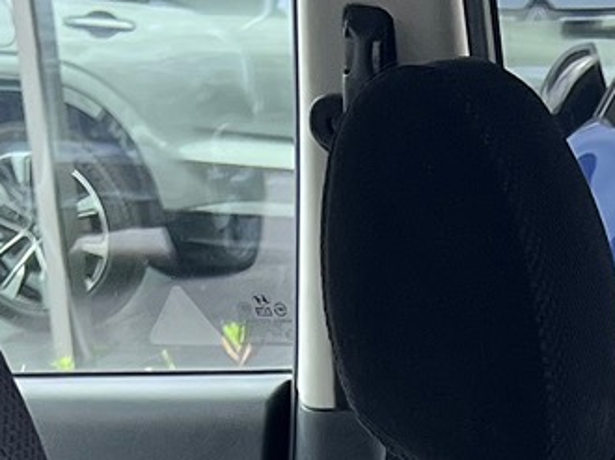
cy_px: 1259
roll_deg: +0.4
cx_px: 986
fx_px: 2823
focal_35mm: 159
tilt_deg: -24.3
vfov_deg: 8.2
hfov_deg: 11.8
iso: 50
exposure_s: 1/458
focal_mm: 5.7
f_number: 1.5
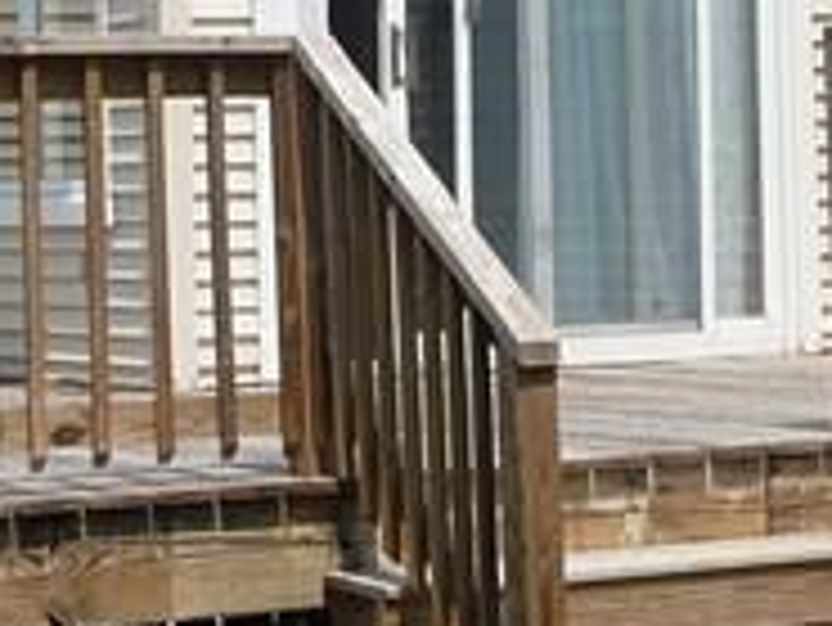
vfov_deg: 9.5
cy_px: 36
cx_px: 481
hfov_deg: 12.7
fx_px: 3728
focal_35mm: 155
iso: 100
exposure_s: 1/250
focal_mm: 4.7
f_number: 8
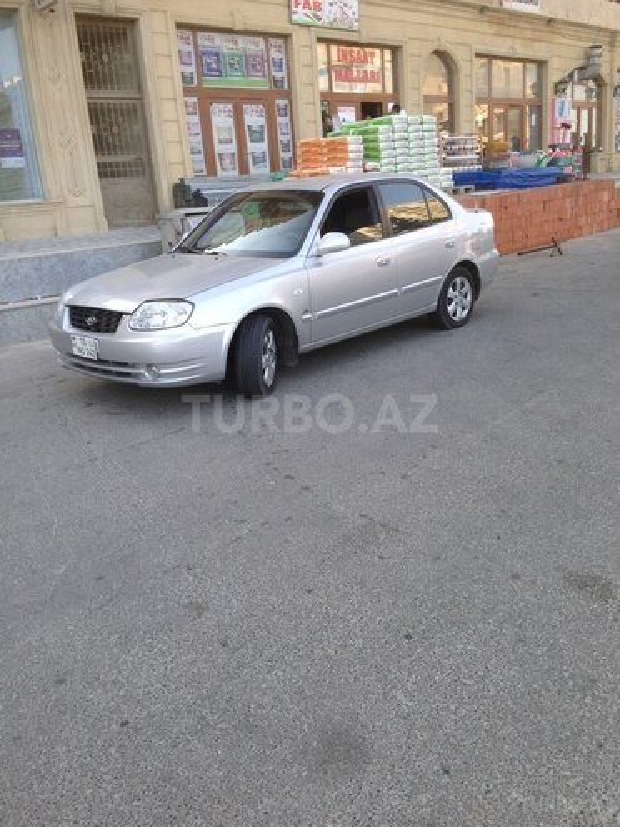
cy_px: 414
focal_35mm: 33
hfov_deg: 42.9
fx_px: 788
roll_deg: +5.4
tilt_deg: -18.4
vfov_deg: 55.4
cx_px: 310
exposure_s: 1/231
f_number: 2.4
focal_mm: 4.12
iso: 50
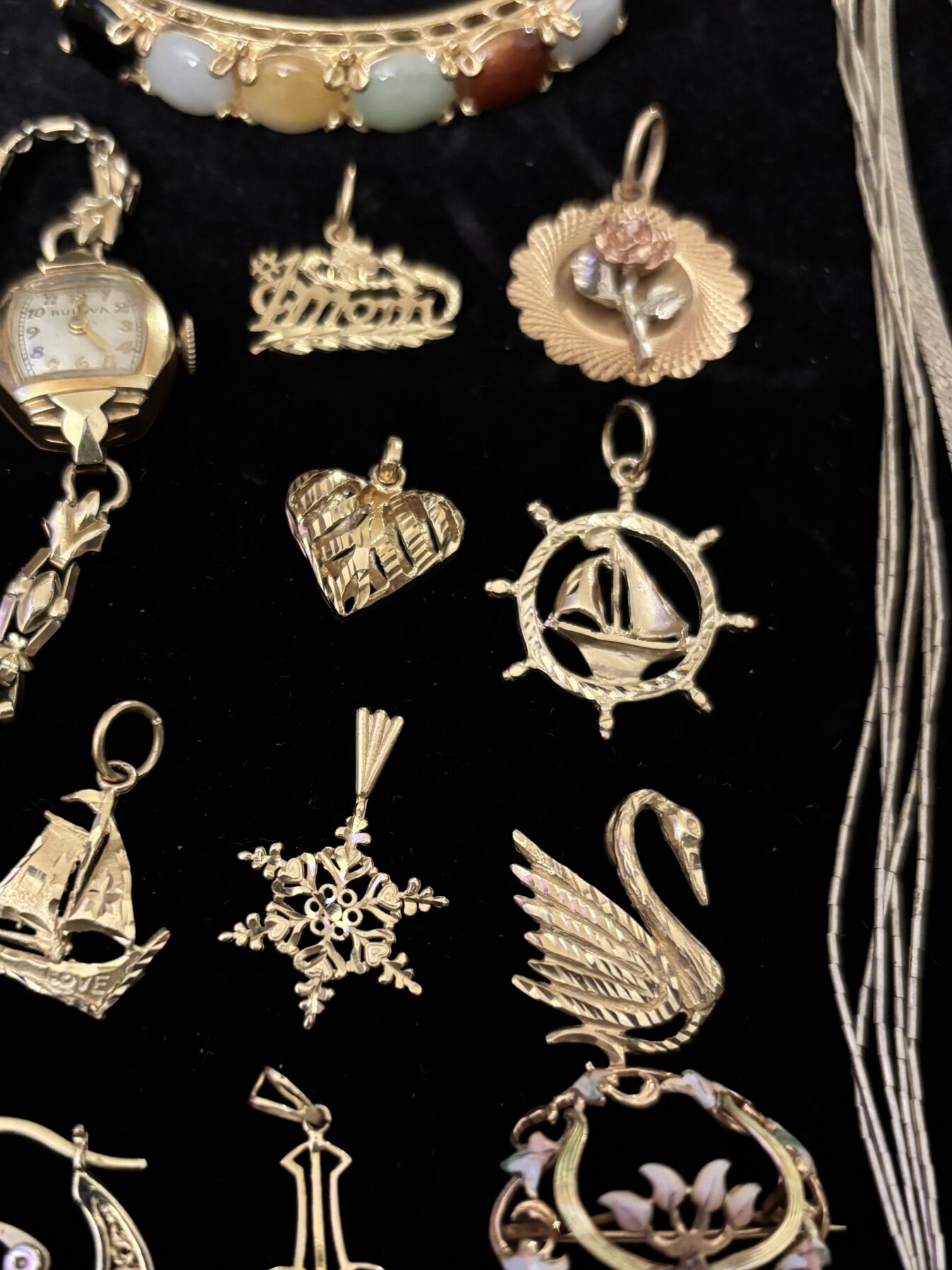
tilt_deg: -67.8
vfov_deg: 49.8
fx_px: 1357
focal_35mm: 37
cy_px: 771
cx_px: 339
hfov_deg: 38.3
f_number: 1.6
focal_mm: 5.96
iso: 800
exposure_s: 1/30
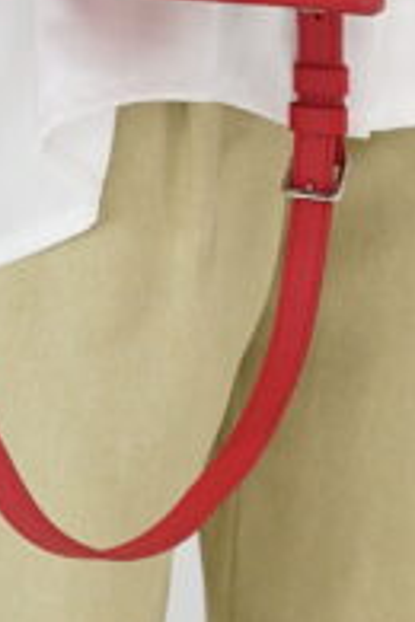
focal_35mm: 263
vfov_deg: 7.7
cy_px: -357
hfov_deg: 5.2
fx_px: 4547
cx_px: 132
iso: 640
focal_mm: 50
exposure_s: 1/8
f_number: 6.3
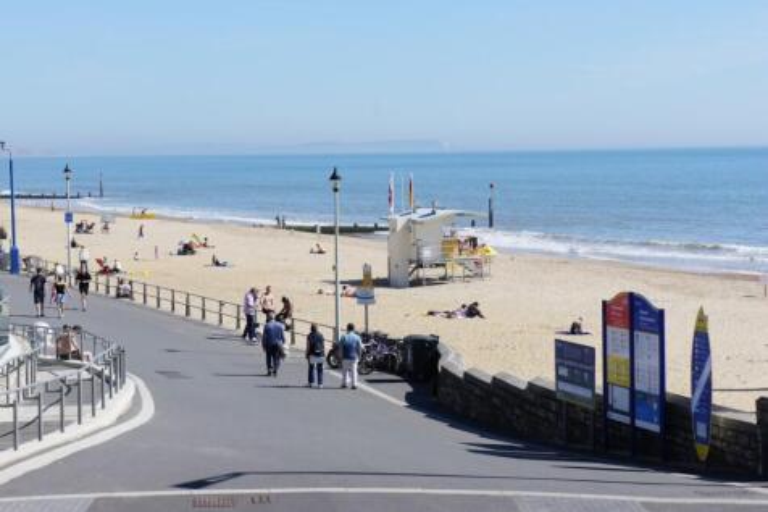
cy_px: 256
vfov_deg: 16.5
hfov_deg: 24.6
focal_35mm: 82
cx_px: 384
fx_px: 1759
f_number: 13
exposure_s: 1/250
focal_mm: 55
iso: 200
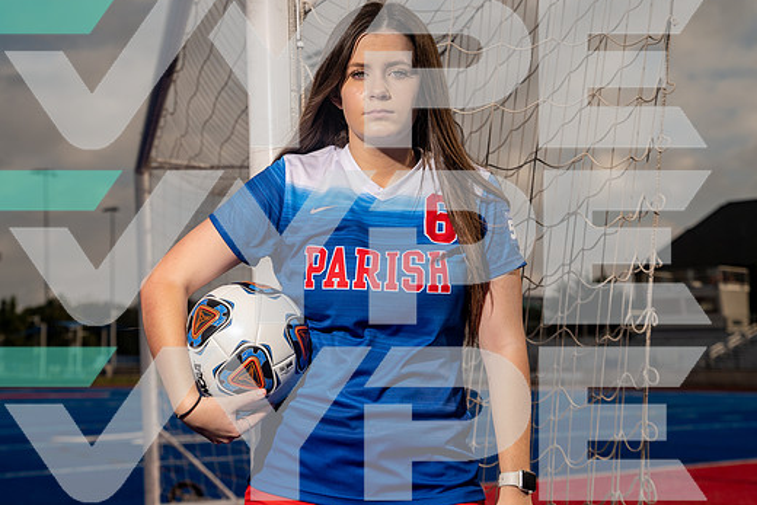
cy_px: 248
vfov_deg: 20.0
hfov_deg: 29.6
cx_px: 341
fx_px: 1430
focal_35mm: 68
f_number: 5.6
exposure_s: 1/250
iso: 100
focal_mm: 61
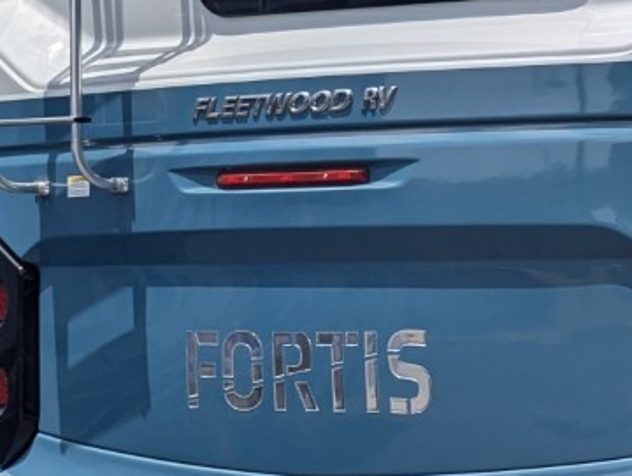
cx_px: 782
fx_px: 1700
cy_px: 153
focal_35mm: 93
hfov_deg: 19.7
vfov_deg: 15.9
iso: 45
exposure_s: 1/3534
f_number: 1.85
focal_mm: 6.81
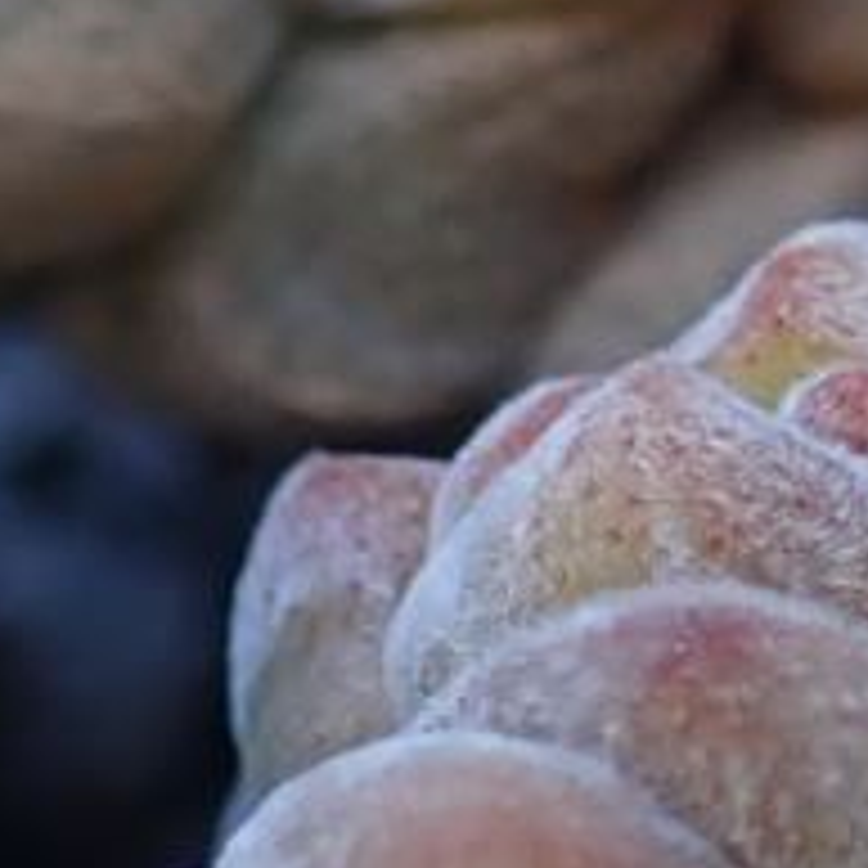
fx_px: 7802
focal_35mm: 275
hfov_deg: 6.4
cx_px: 526
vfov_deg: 6.4
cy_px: 436
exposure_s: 1/125
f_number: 2.3
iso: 100
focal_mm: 5.5
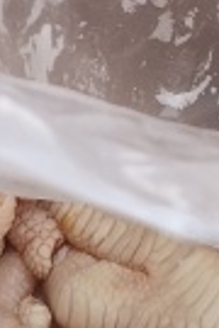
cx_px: -297
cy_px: 1238
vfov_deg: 7.9
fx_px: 1724
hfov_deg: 6.9
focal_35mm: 189
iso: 100
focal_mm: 5.5
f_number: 1.75
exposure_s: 1/104
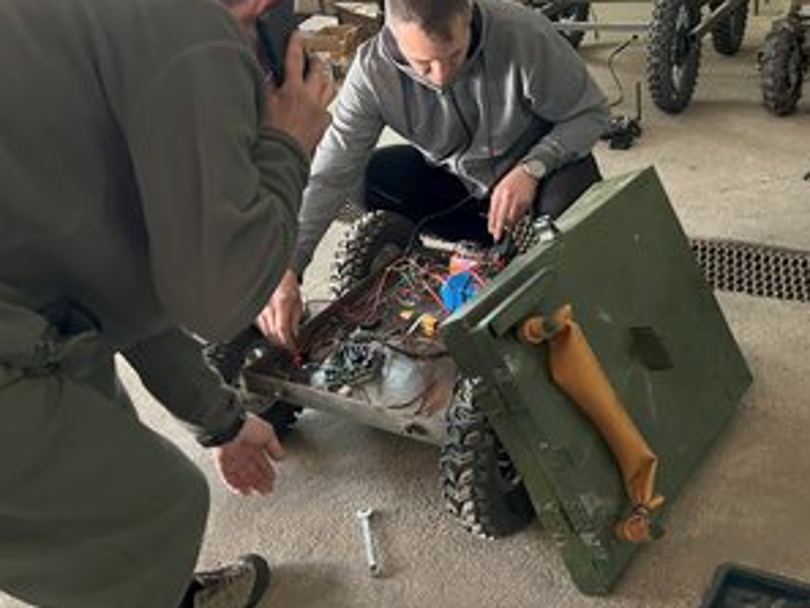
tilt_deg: -23.7
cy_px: 207
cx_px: 499
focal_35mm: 35
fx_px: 819
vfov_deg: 40.3
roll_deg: +6.2
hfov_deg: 52.1
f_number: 1.5
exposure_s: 1/60
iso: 400
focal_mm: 5.7
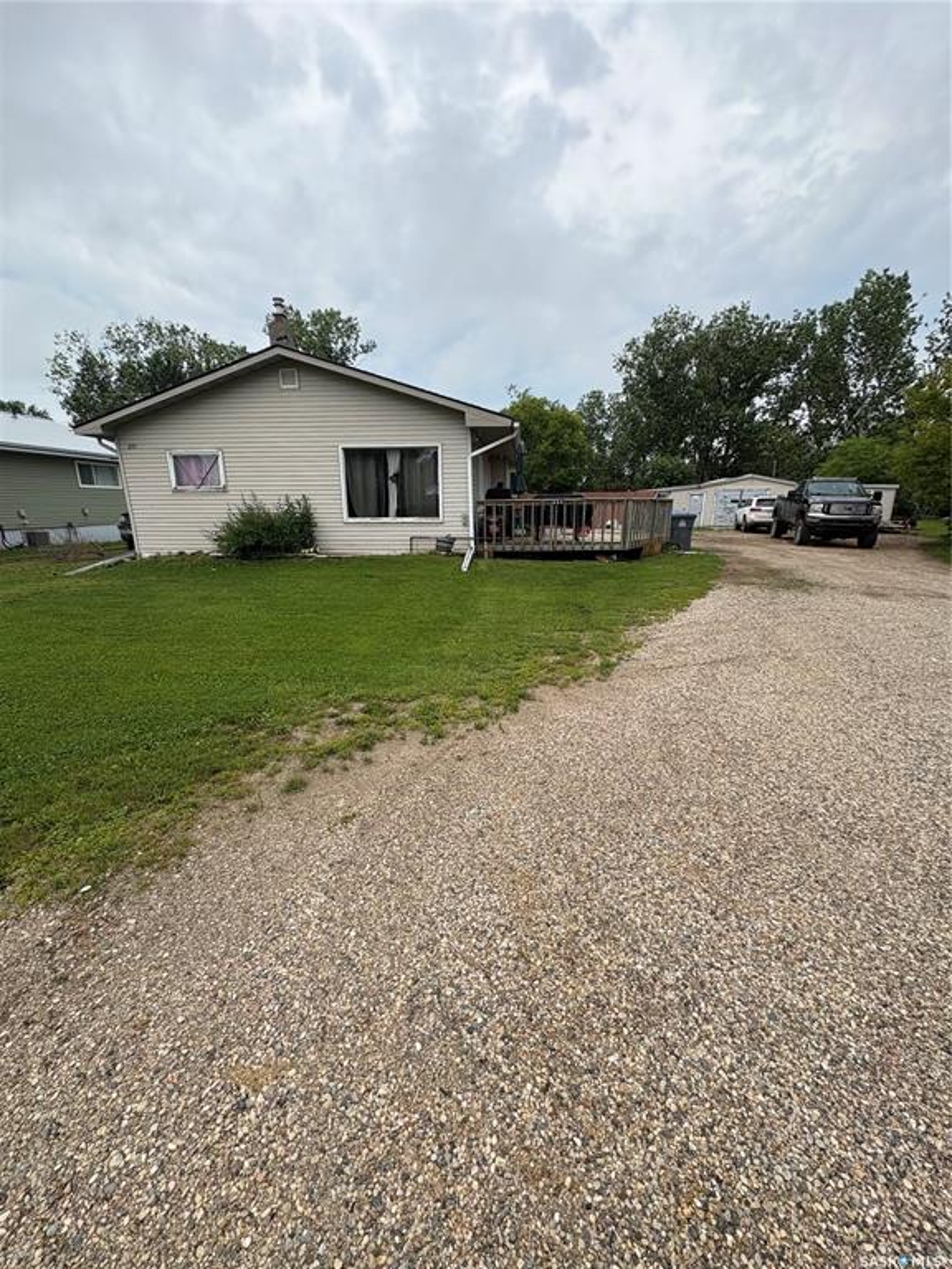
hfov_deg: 85.7
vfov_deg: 102.1
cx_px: 476
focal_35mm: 14
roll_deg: -0.2
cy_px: 634
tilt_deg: -13.0
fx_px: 513
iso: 40
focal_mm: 2.22
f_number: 2.2
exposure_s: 1/956
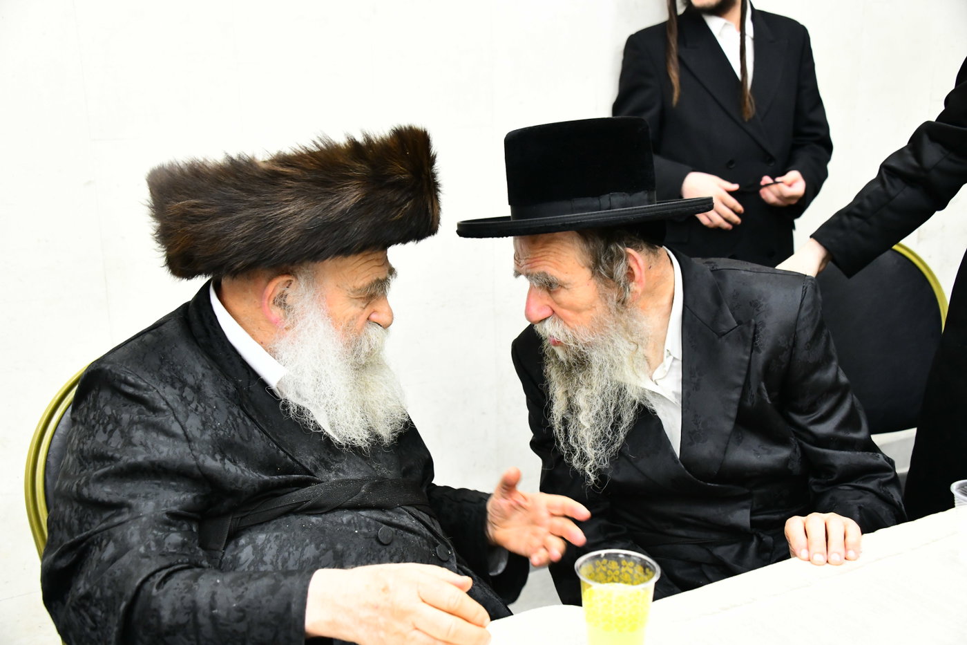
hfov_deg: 46.4
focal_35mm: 42
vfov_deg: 31.9
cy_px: 322
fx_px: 1128
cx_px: 484
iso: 4000
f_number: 5.6
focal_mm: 42
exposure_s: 1/80
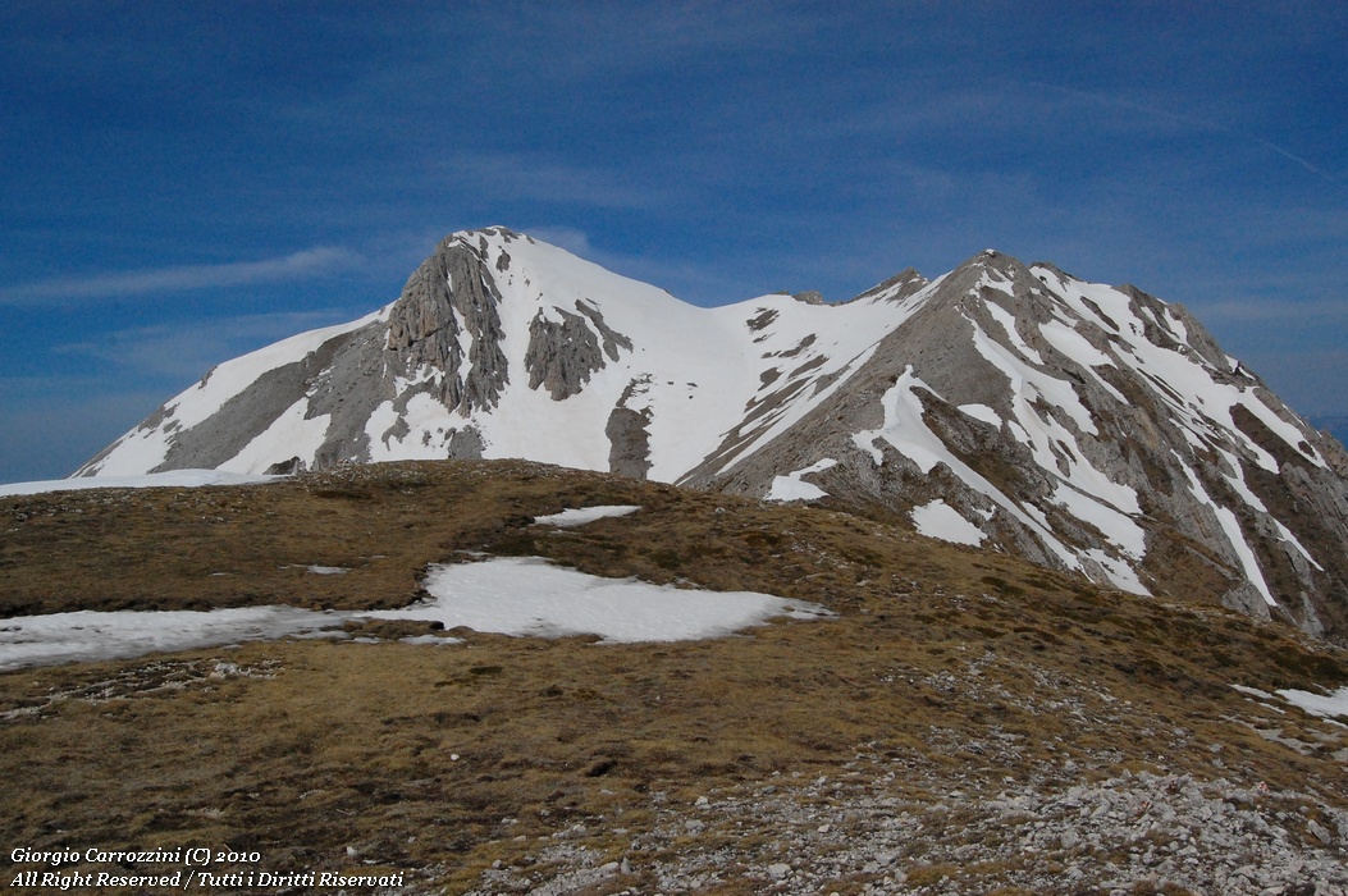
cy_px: 448
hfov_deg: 62.0
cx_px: 674
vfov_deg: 43.5
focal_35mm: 30
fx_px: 1122
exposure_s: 1/3200
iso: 1600
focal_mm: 20
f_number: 16
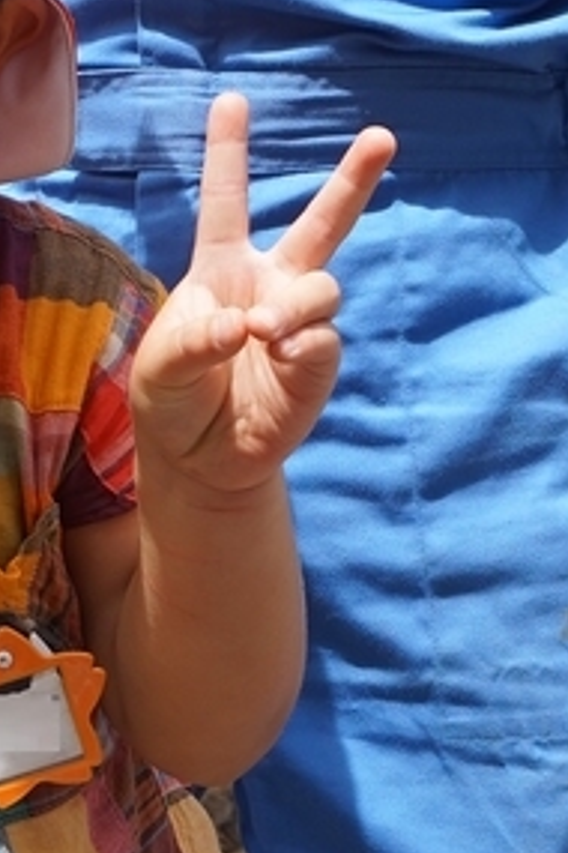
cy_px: 401
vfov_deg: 20.2
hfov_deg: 13.1
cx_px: -176
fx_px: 2390
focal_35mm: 101
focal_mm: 16
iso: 100
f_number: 4.5
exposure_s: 1/320
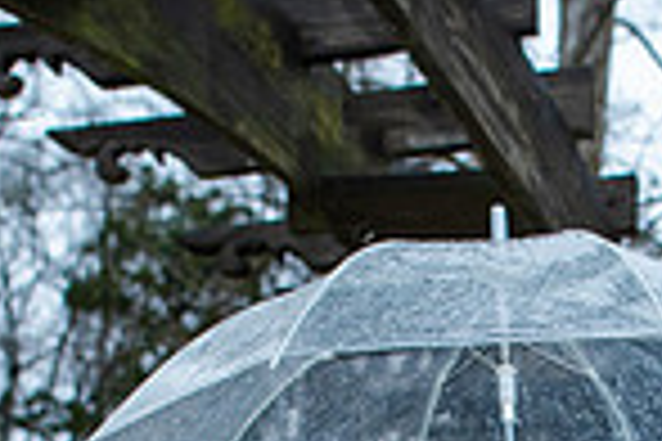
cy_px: 866
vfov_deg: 12.7
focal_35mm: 95
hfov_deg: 20.7
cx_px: 676
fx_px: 1747
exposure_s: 1/160
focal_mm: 24
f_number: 3.2
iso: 640
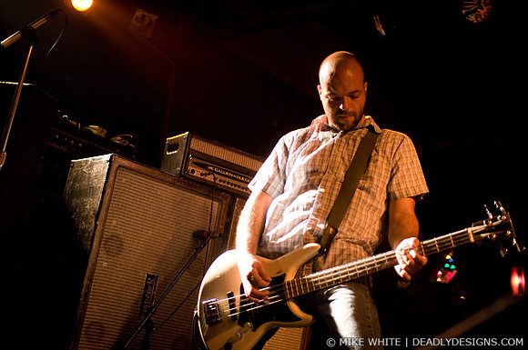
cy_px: 175
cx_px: 264
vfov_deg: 29.8
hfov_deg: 43.7
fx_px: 659
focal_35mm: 45
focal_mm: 30
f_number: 1.6
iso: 1250
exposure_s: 1/100
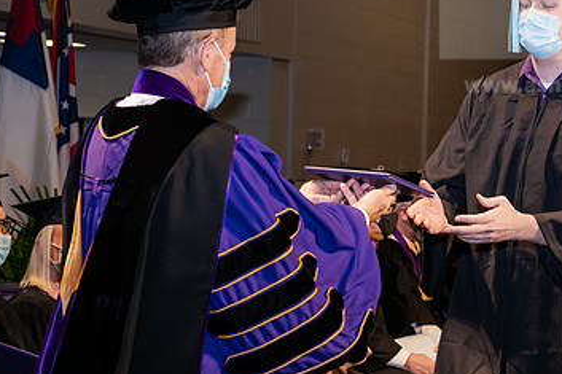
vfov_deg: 13.4
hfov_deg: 19.9
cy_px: 119
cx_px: 392
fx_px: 1592
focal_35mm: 102
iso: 1600
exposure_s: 1/200
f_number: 6.3
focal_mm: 62
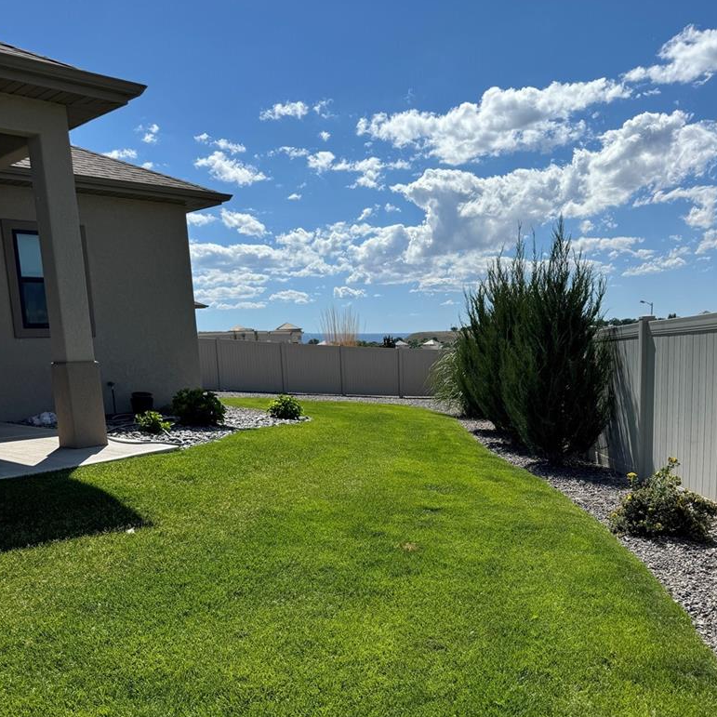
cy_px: 480
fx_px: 773
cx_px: 395
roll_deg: +1.9
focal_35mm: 33
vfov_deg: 48.9
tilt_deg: -11.5
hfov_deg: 49.7
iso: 80
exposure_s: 1/7092
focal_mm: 6.76
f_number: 1.78
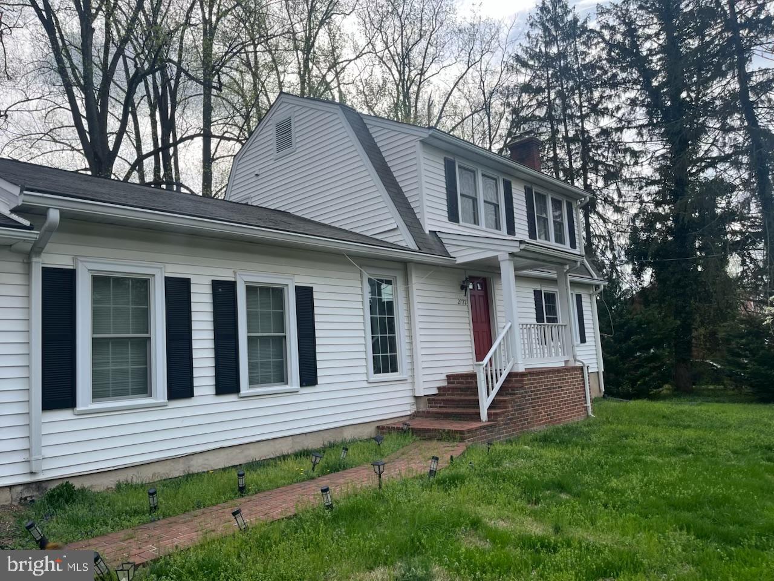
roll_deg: +4.0
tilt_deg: +7.0
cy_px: 290
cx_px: 387
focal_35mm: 26
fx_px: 581
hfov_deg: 67.3
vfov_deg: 53.1
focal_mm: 5.1
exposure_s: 1/1066
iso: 50
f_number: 1.6
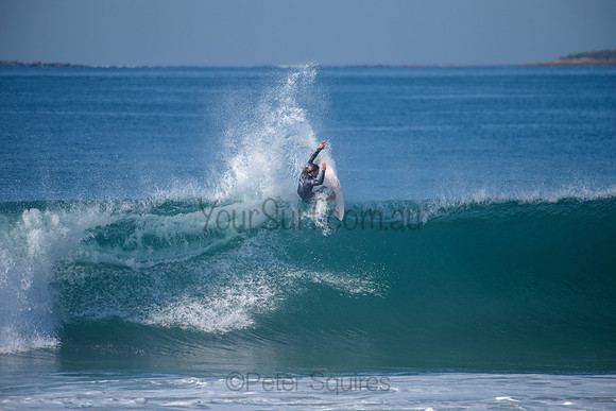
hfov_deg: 4.1
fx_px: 8662
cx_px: 308
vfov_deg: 2.7
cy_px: 206
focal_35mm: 506
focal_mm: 500
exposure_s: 1/2000
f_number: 5.6
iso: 220
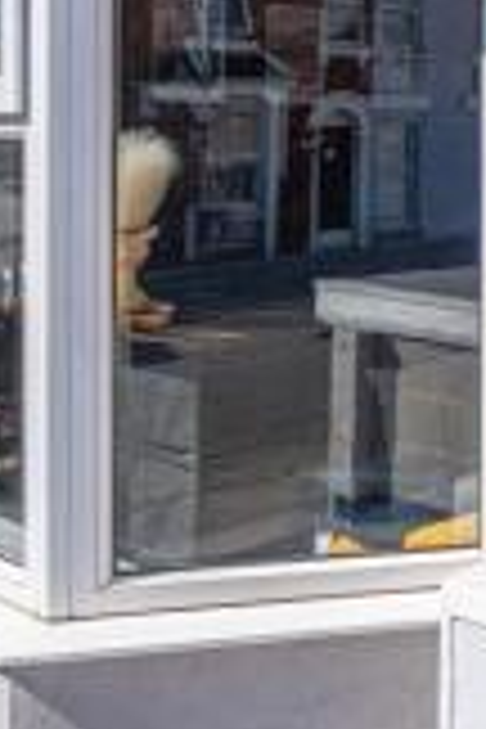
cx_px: 752
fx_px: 1042
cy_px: 110
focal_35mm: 51
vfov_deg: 36.7
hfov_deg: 21.5
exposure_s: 1/320
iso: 100
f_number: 11
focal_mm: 17.5
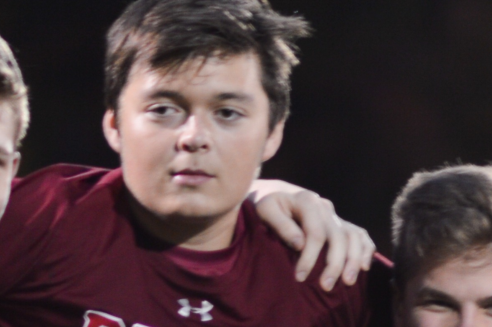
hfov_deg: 3.2
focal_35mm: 654
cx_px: 616
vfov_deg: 2.1
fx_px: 8922
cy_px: 375
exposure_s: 1/60
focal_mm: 85
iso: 100
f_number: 1.4
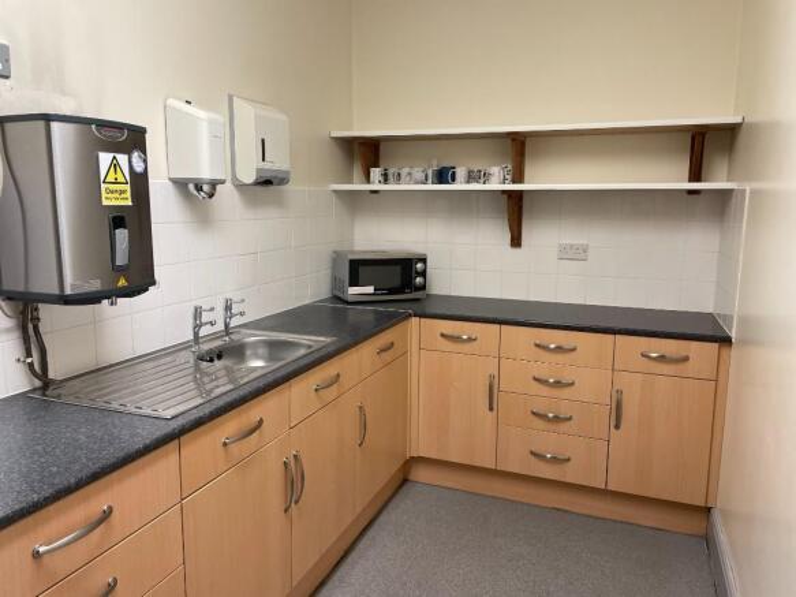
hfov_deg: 67.3
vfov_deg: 53.0
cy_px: 298
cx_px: 398
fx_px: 598
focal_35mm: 26
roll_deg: -0.7
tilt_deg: -8.6
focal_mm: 4.2
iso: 125
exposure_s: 1/100
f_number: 1.6
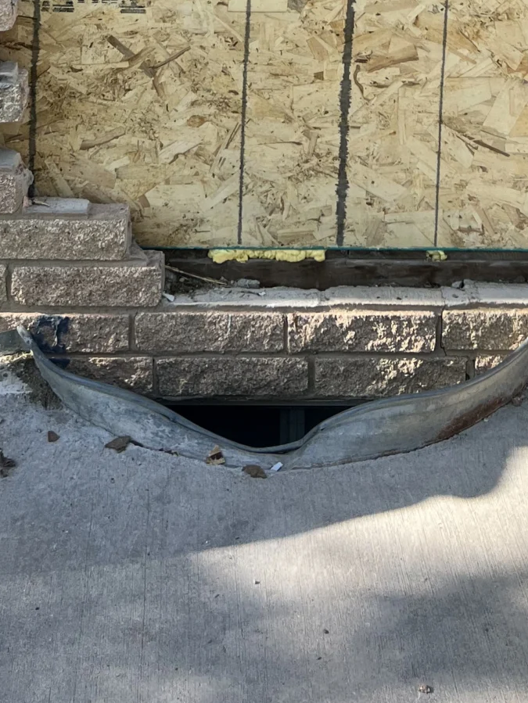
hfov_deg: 19.9
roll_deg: -1.7
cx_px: 332
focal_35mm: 74
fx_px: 1504
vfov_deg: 22.9
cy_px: -256
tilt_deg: -5.2
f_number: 1.5
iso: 50
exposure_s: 1/957
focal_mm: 5.7
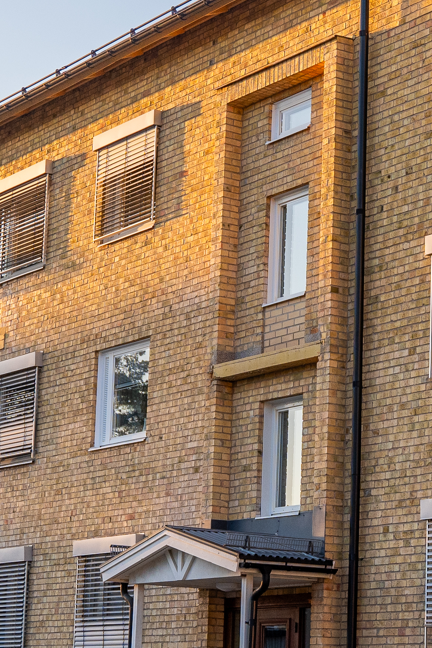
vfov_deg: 19.8
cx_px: 287
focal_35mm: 103
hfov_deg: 13.3
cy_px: 371
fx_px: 1854
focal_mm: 30
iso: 500
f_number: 2.8
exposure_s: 1/2000
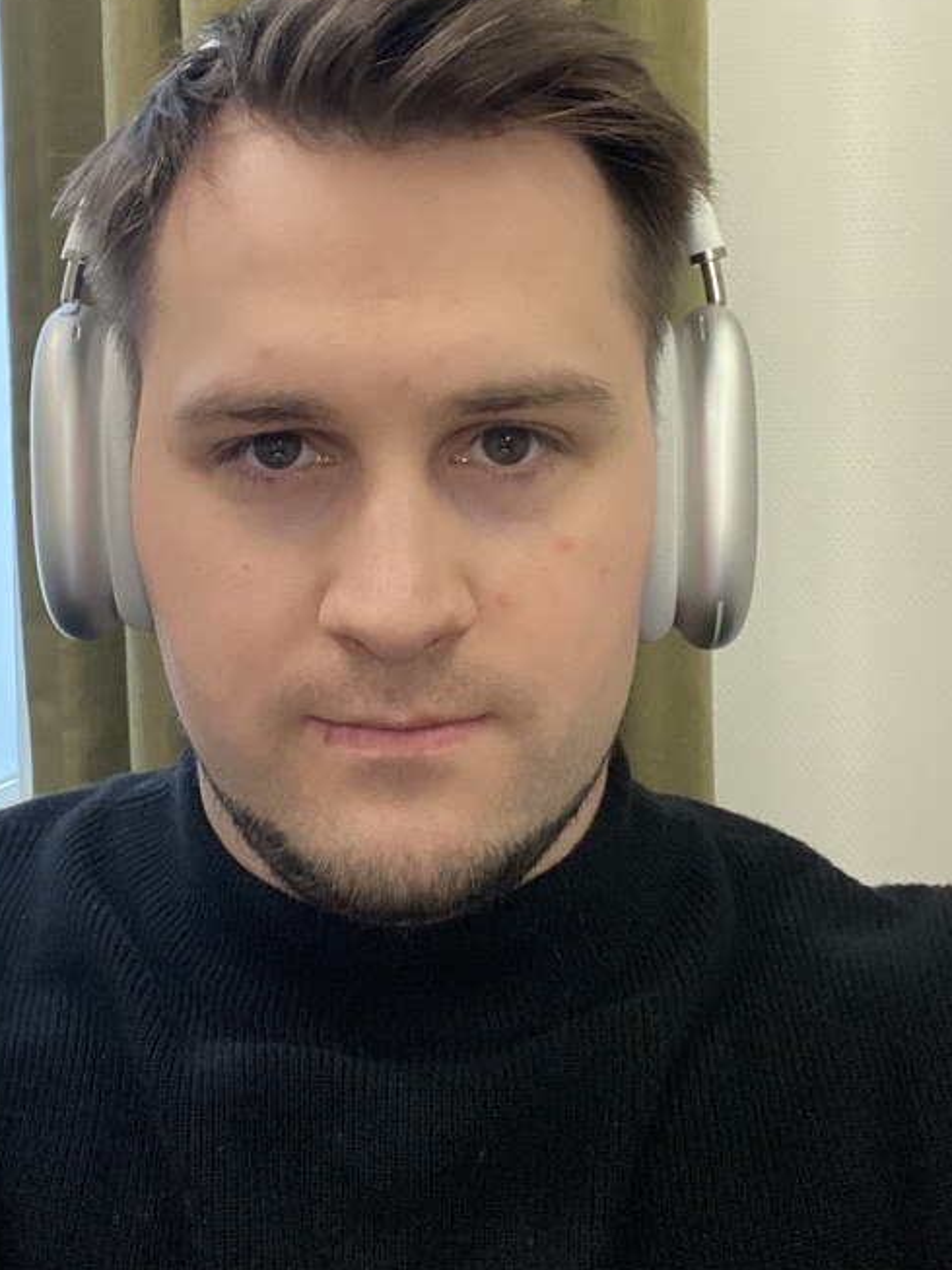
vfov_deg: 40.2
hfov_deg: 30.6
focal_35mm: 47
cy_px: 499
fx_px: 1725
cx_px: 315
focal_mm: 2.71
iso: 400
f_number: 2.2
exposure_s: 1/33
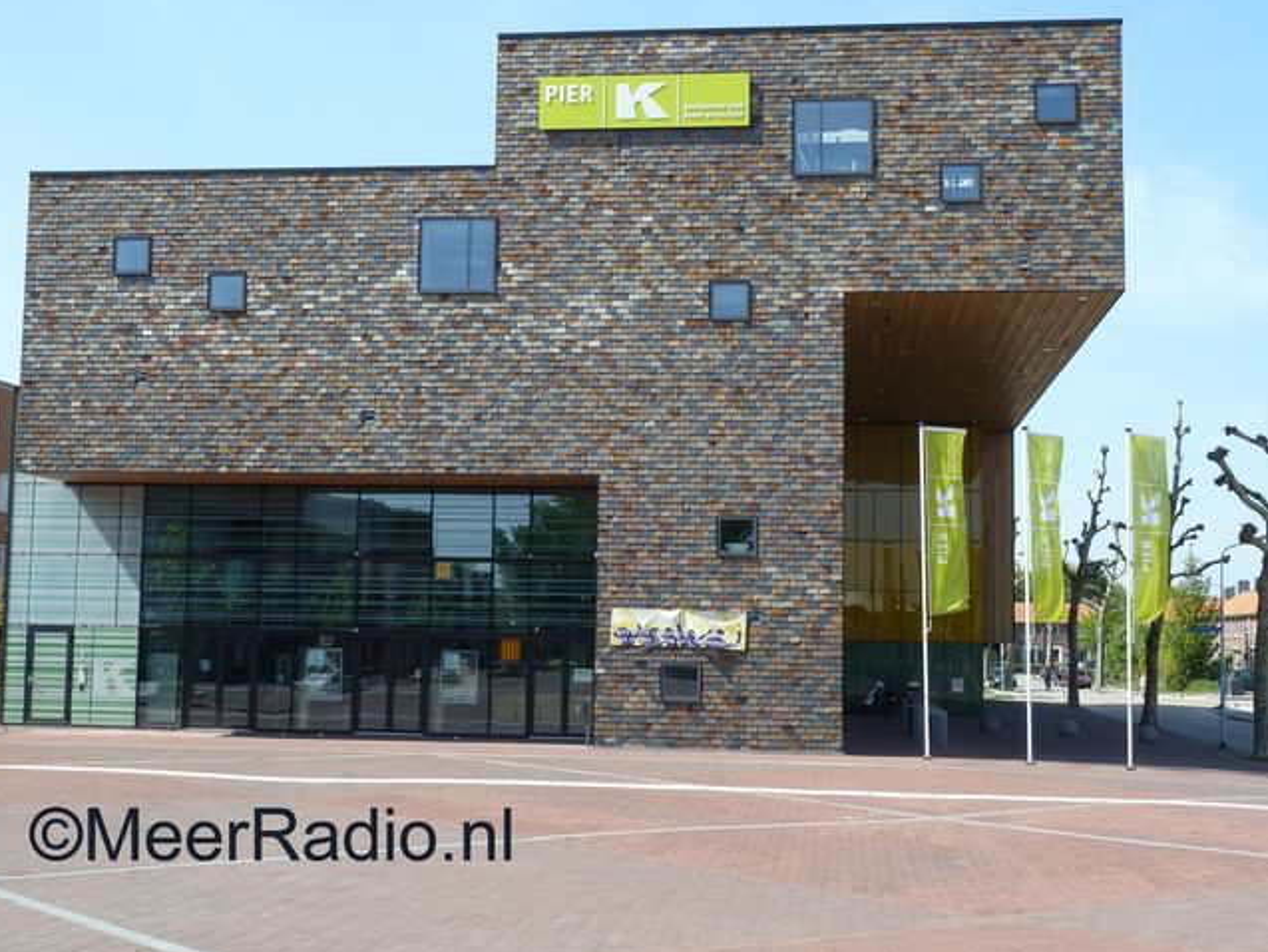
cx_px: 623
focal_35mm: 49
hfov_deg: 38.9
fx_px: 1795
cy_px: 476
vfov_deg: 29.7
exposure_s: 1/320
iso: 80
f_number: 4
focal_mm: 7.9
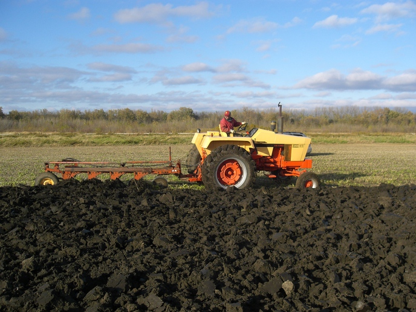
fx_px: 457
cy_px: 156
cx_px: 208
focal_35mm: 38
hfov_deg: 49.0
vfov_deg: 37.7
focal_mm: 6.3
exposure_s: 1/500
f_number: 4.4
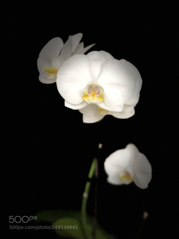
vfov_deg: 36.8
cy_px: 120
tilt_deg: -11.5
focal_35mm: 52
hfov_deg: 28.0
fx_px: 359
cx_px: 90
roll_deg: -1.1
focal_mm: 6
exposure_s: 1/50
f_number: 2.4
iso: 64
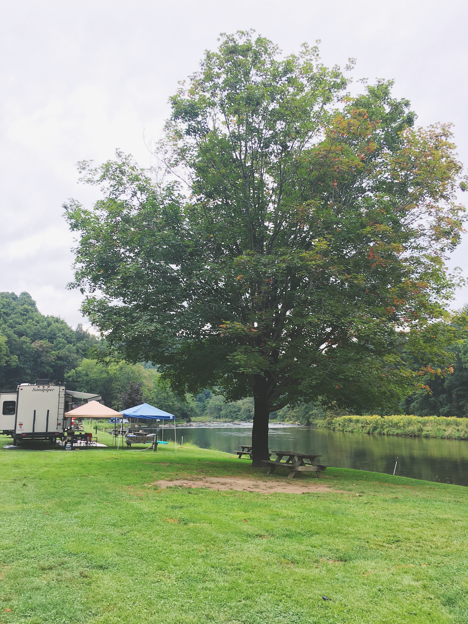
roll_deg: -0.4
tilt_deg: +11.3
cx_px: 234
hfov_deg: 48.2
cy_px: 312
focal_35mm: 29
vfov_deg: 61.7
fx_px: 523
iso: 25
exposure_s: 1/233
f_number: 2.2
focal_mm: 4.15
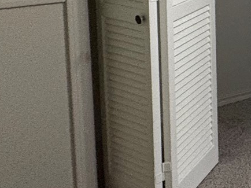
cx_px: 521
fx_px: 449
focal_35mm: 62
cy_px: -76
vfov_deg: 20.8
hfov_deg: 18.2
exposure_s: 1/60
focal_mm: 2.22
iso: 1000
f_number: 2.2
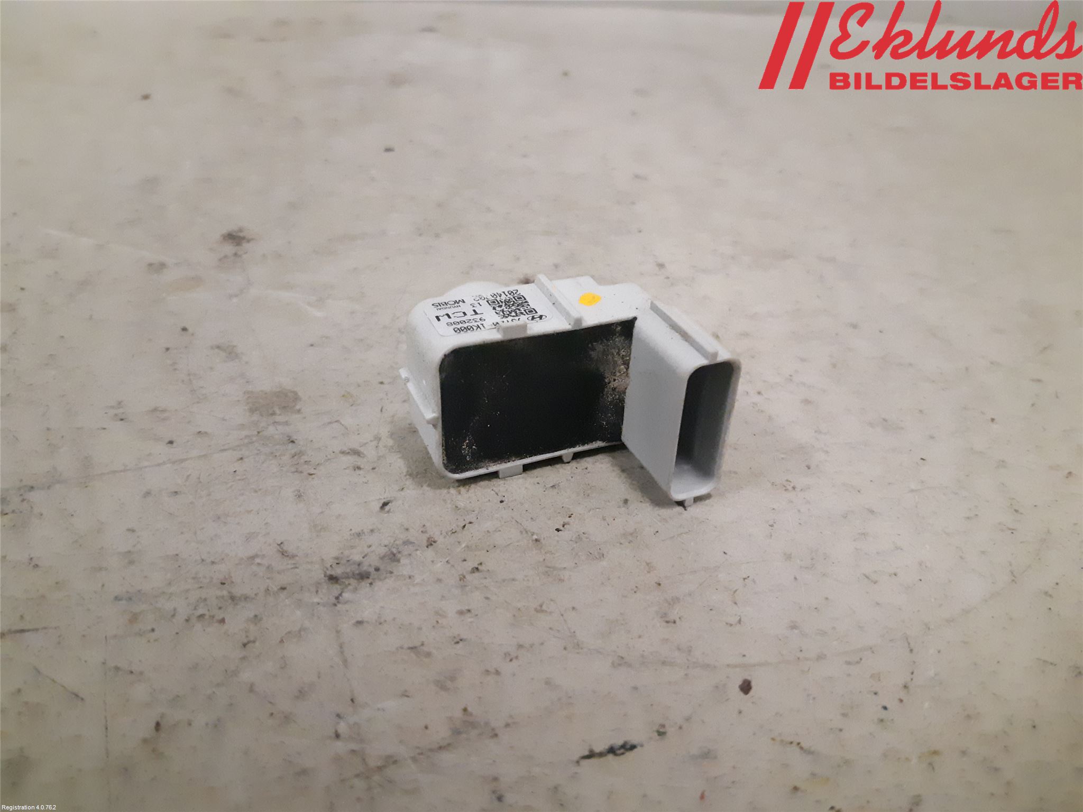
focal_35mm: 26
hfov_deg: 67.3
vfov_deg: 53.1
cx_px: 542
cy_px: 406
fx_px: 813
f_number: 1.7
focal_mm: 3.93
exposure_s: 1/198
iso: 800
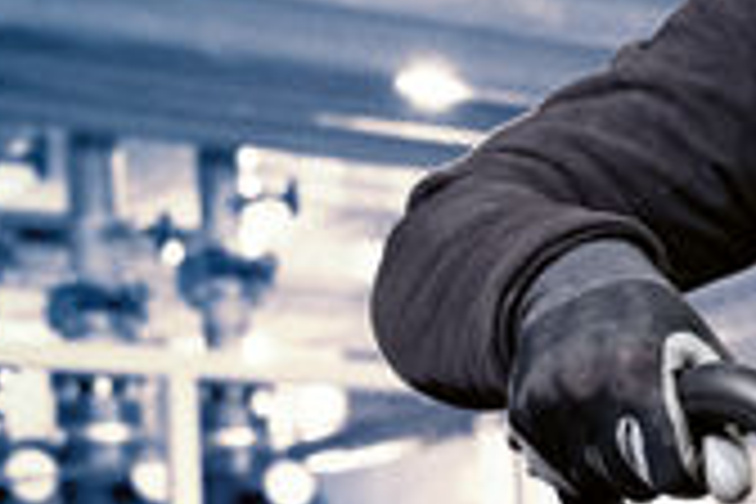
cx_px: 724
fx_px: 3242
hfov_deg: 13.2
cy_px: 421
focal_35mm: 154
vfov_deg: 8.9
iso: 1600
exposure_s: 1/100
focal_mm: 32.5
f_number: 3.5
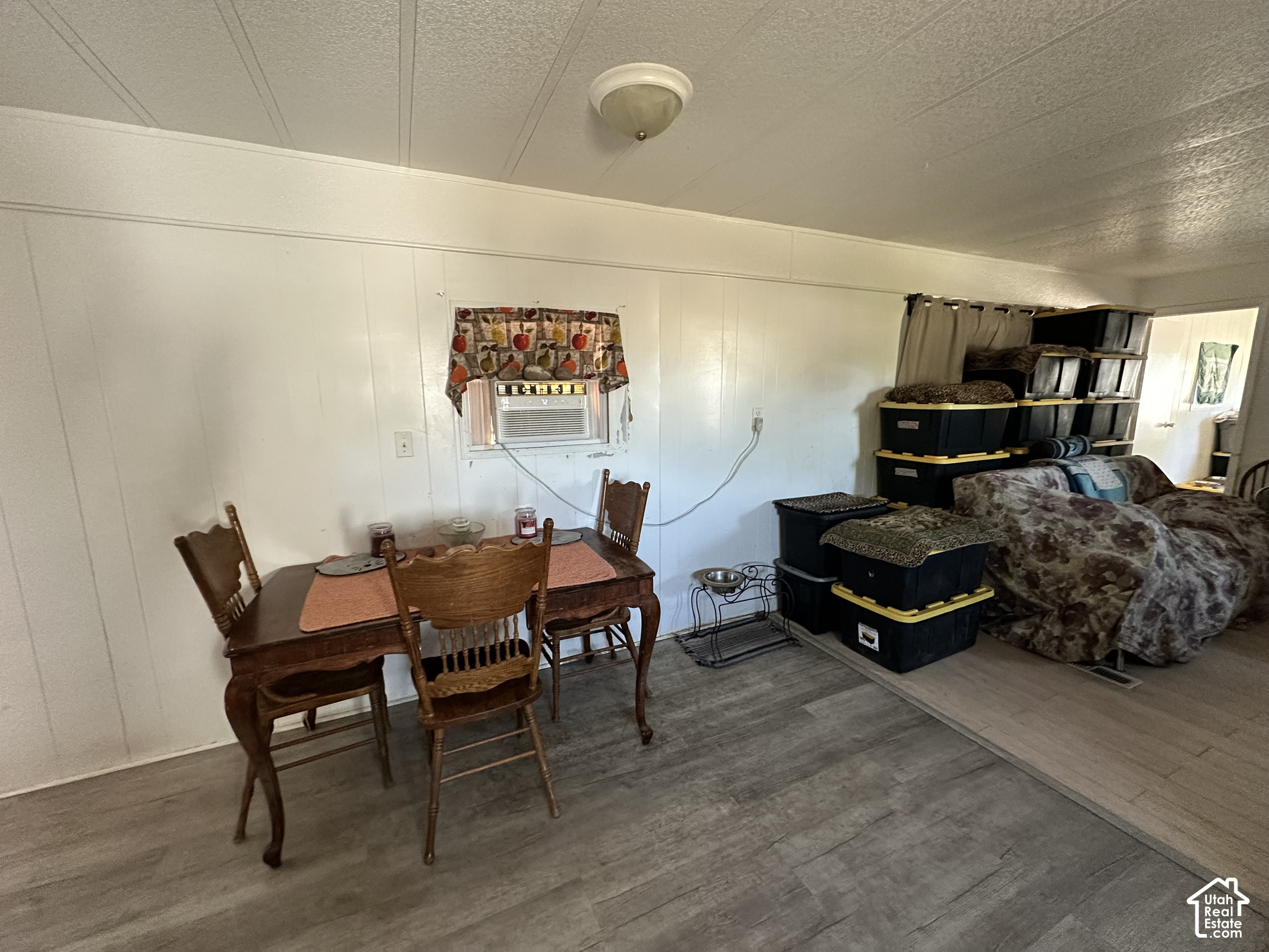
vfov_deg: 85.7
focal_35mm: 14
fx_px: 513
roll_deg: +0.6
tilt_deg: -10.5
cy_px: 476
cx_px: 634
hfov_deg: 102.1
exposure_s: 1/60
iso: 500
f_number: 2.2
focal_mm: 2.22
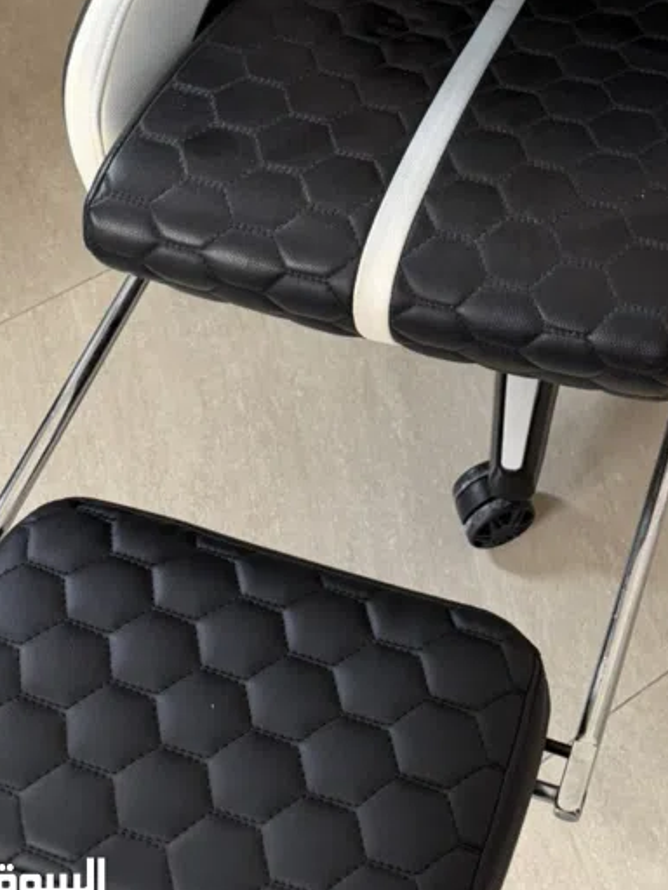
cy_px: -163
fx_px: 1647
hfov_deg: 21.9
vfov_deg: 27.0
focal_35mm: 64
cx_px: 701
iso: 320
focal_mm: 6.76
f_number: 1.78
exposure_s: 1/60
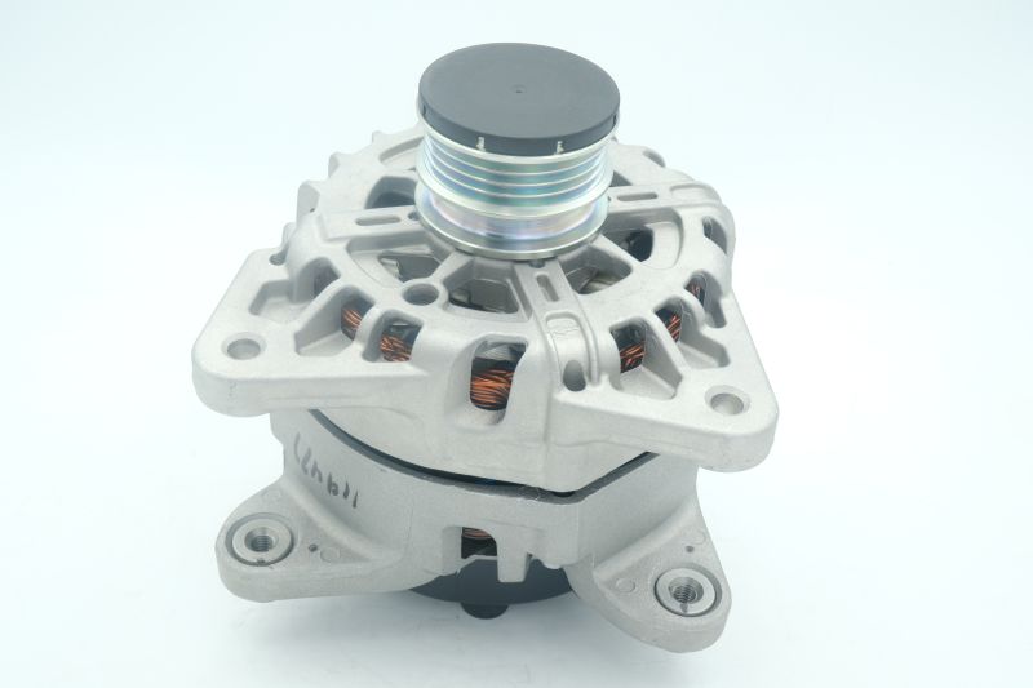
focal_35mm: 43
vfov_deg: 31.2
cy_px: 344
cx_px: 516
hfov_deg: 45.4
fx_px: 1234
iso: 200
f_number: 11
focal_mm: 28.8
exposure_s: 1/20
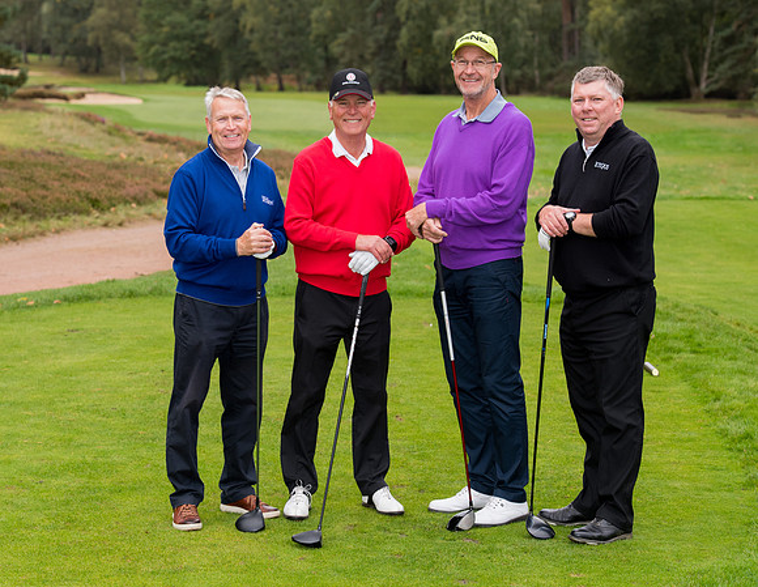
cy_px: 296
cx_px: 307
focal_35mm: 105
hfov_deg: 18.5
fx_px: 2324
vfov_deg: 14.4
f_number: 5.6
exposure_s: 1/250
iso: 400
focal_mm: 92
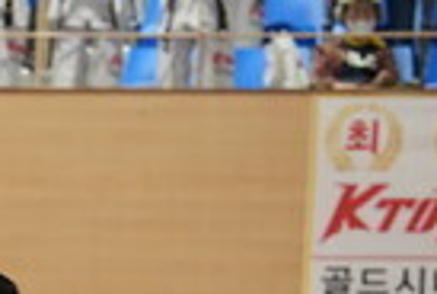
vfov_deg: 4.4
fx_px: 3723
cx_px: -29
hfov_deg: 6.7
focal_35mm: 306
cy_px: 617
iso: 2500
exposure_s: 1/800
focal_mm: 70
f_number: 2.8
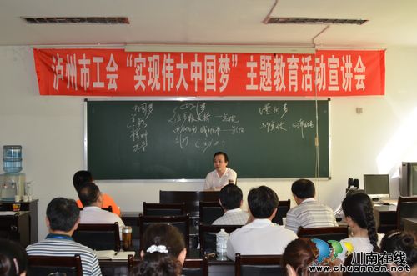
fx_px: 485
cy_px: 138
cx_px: 208
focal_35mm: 42
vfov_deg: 31.7
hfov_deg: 46.5
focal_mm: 28
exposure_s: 1/125
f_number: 3.5
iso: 400
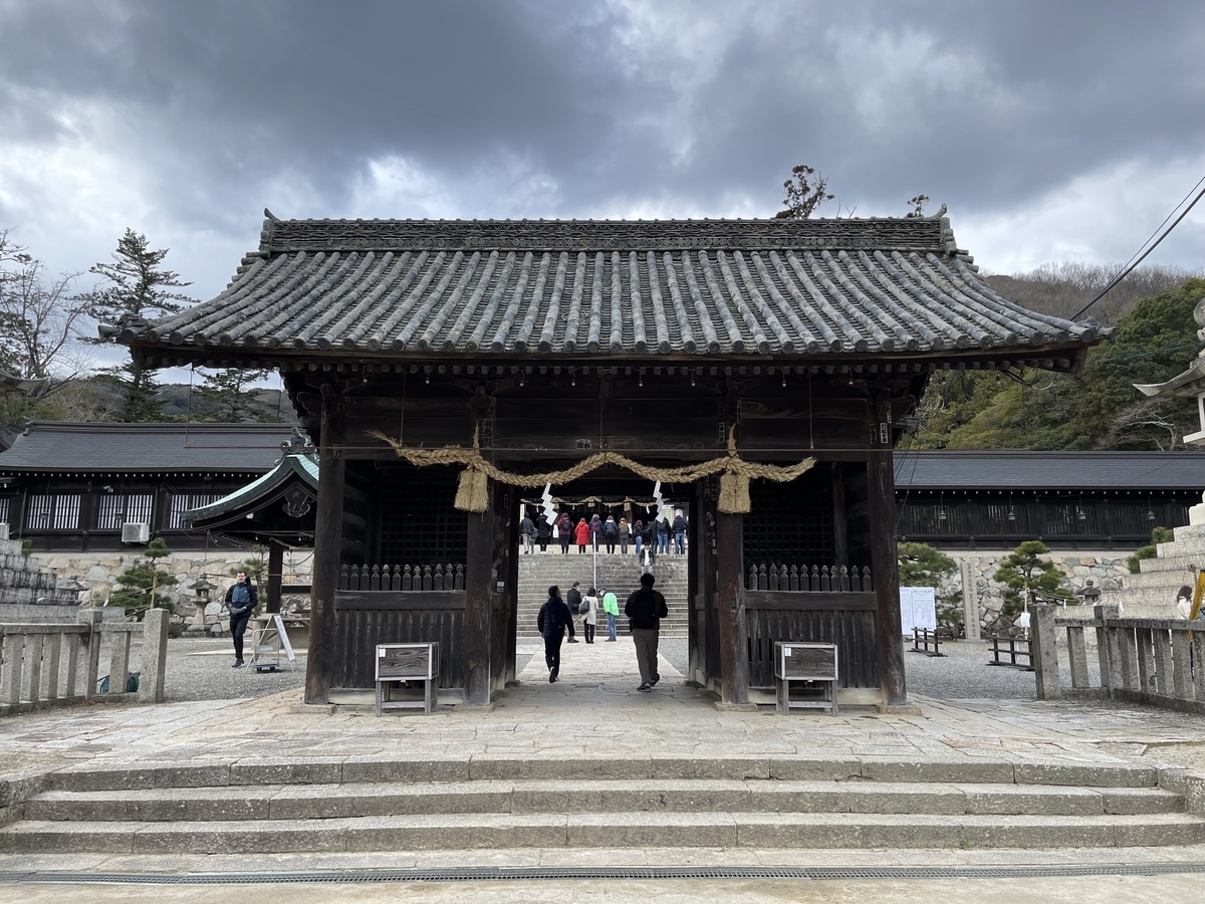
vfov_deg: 53.1
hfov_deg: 67.3
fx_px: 905
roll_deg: +0.4
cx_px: 602
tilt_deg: +9.4
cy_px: 452
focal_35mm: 26
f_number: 1.6
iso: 32
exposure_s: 1/1370
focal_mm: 5.1
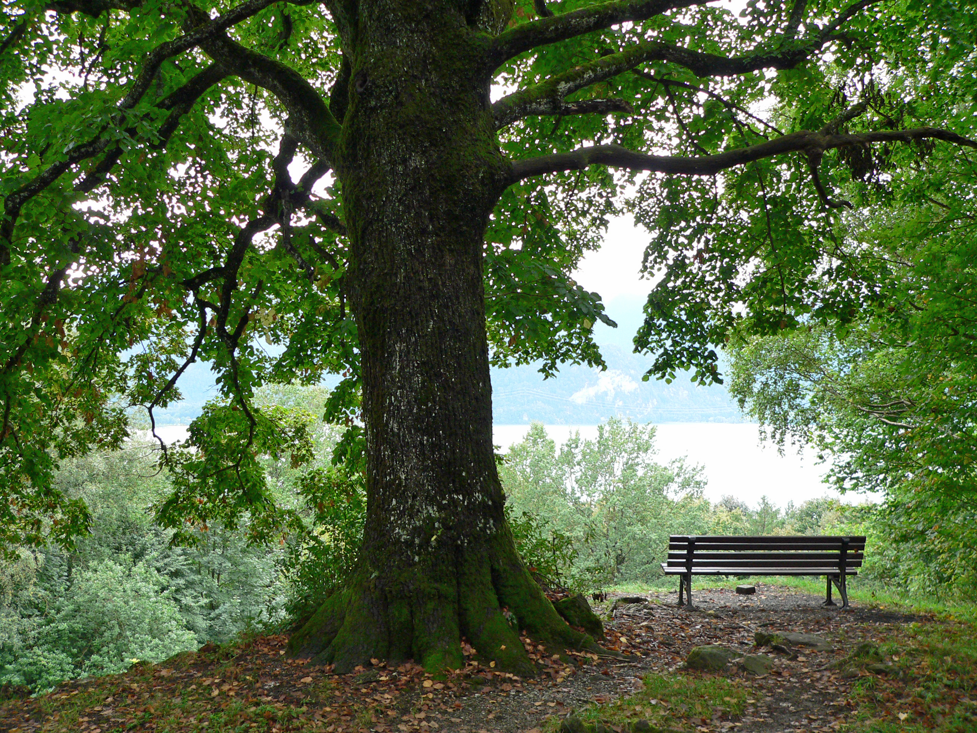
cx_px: 488
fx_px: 1016
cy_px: 366
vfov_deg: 39.7
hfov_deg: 51.4
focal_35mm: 36
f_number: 2.8
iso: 150
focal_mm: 6
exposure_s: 1/60
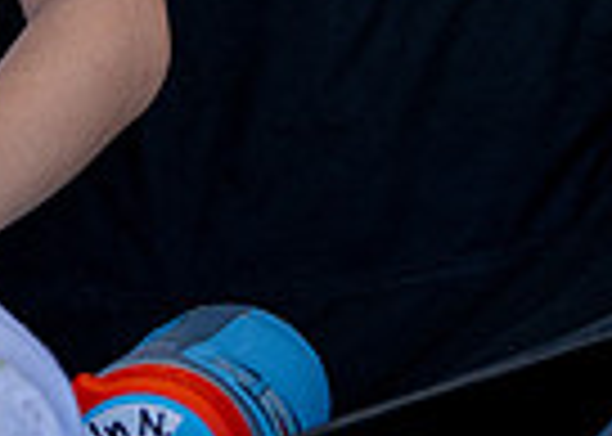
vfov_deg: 4.2
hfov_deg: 5.9
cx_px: -353
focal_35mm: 337
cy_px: -501
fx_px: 5855
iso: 200
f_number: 2.8
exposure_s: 1/1250
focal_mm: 70
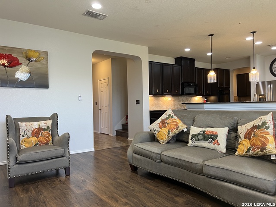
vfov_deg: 53.1
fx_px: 207
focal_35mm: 26
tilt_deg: -0.2
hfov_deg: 67.3
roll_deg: +0.8
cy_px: 104
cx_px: 138
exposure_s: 1/60
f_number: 1.5
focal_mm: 5.7
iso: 80
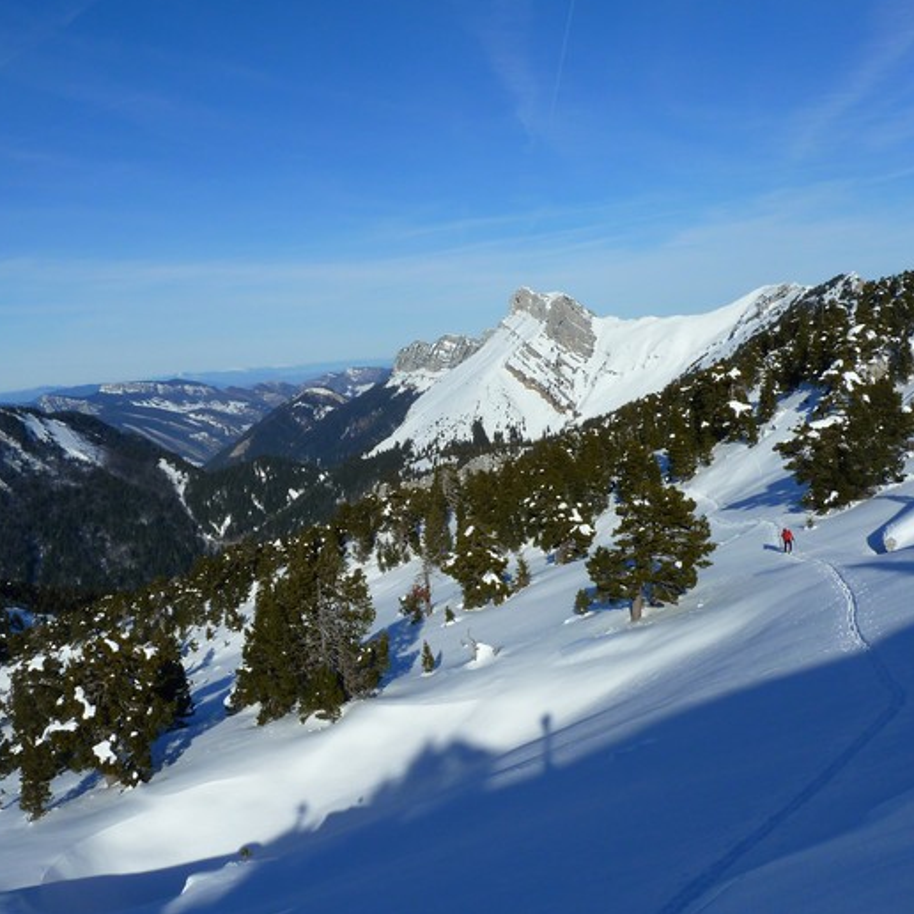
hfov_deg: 45.8
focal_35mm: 36
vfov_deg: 46.0
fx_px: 1075
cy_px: 453
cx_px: 374
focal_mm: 5
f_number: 5.6
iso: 80
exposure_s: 1/800
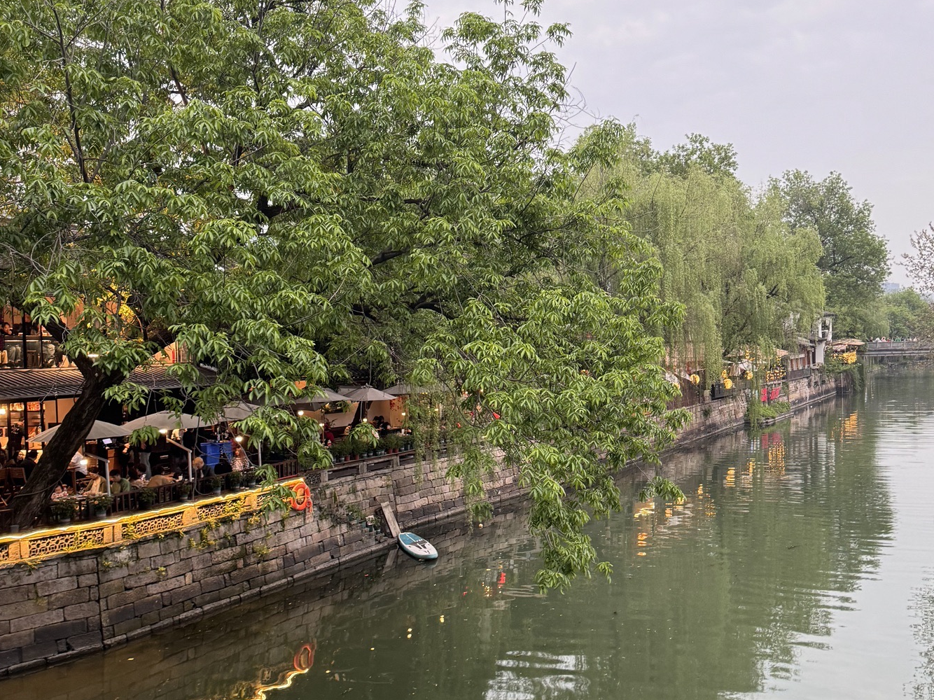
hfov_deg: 51.3
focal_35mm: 36
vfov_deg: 39.6
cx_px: 519
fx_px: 971
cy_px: 376
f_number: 1.78
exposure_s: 1/50
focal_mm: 6.76
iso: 250
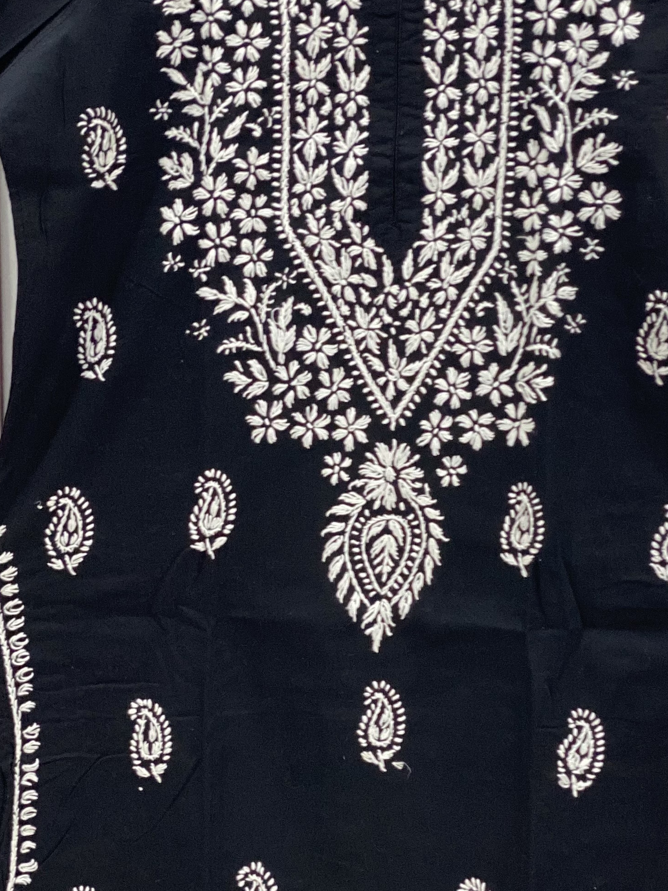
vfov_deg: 18.2
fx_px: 2779
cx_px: 486
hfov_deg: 13.7
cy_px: 516
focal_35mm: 108
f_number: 2
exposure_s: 1/33
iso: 125
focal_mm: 6
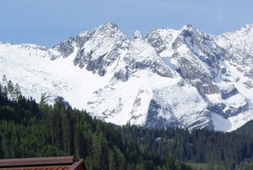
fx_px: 1584
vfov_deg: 6.1
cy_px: 111
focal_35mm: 225
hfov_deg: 9.1
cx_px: 188
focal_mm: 70
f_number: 13
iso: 100
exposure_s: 1/160
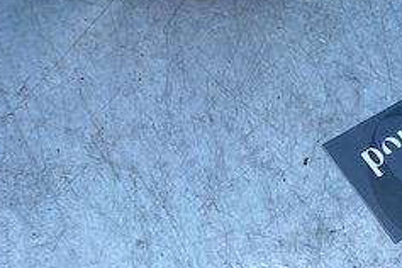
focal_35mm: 73
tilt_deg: -29.1
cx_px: 273
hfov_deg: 27.5
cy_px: -241
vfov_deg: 15.5
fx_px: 815
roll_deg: -13.1
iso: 32
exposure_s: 1/957
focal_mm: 4.25
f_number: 1.8
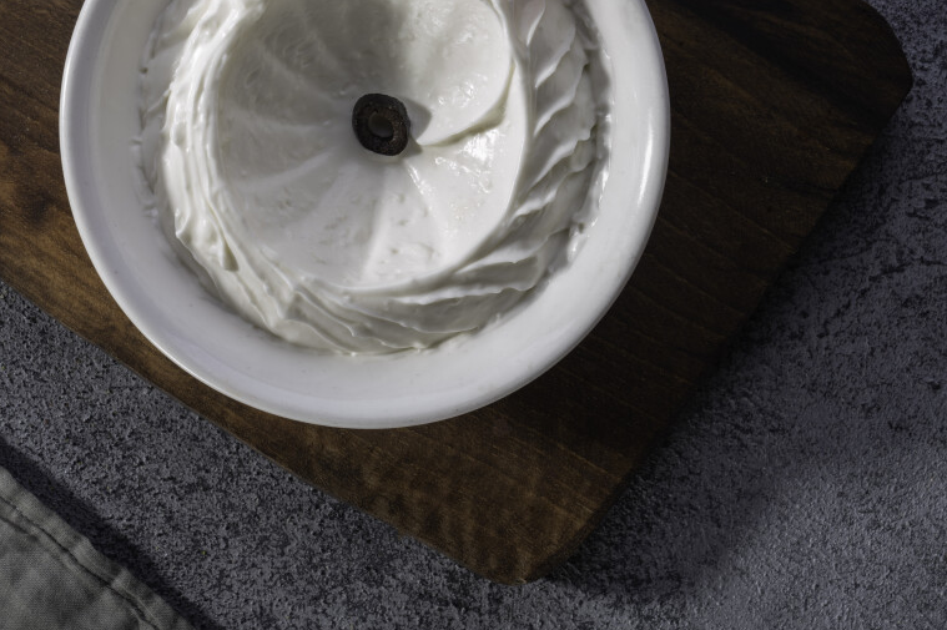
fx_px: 2129
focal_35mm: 81
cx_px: 408
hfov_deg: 25.1
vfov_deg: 16.7
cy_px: 110
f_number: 10
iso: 80
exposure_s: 1/60
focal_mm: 48
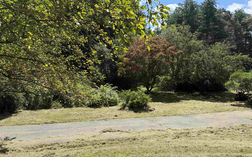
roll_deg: +1.1
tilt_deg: -6.0
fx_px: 179
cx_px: 126
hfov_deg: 70.4
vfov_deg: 47.6
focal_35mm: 26
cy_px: 81
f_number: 1.78
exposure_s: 1/3584
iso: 100
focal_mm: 6.76
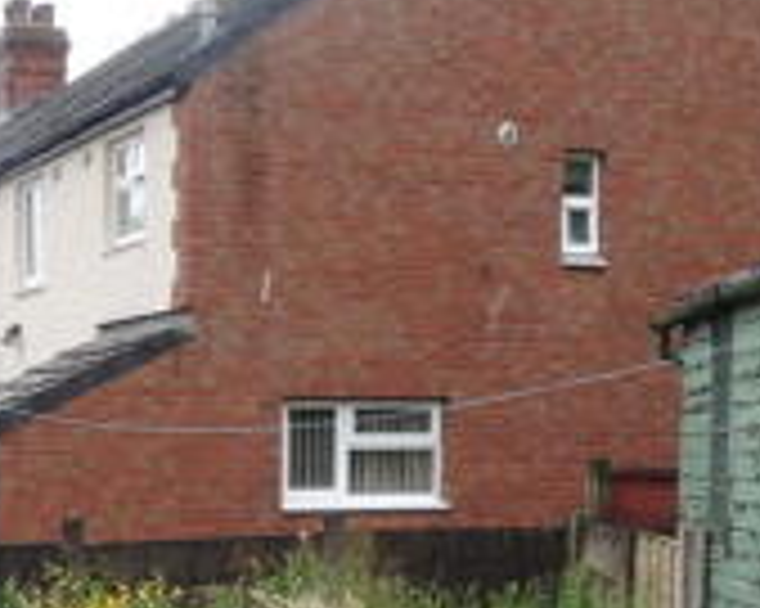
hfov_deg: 23.0
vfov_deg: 18.0
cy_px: 732
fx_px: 1821
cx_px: 88
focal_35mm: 81
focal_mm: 4.3
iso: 100
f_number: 3
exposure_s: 1/320
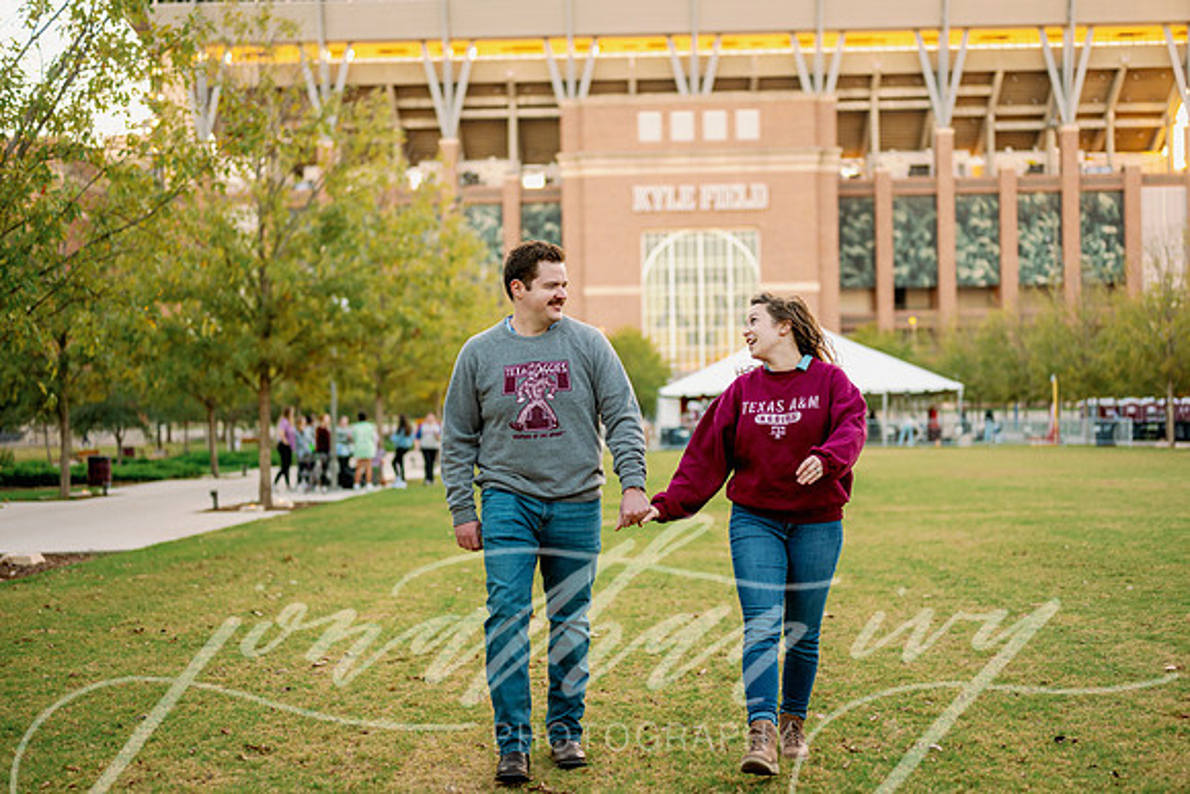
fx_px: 1653
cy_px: 397
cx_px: 595
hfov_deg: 39.6
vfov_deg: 27.0
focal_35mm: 50
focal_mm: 50
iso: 250
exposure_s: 1/640
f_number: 2
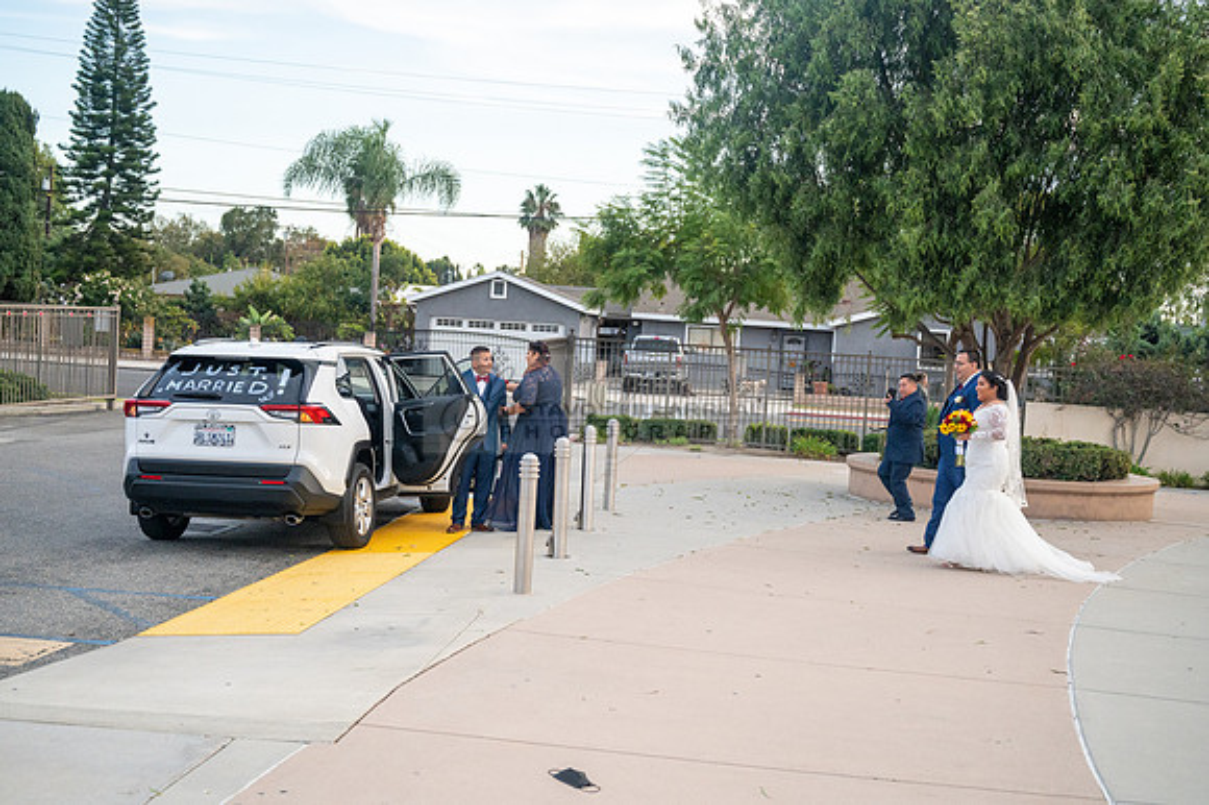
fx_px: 1410
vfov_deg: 31.9
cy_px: 402
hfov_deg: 46.4
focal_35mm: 42
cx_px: 604
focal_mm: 42
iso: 2500
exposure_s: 1/2500
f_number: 4
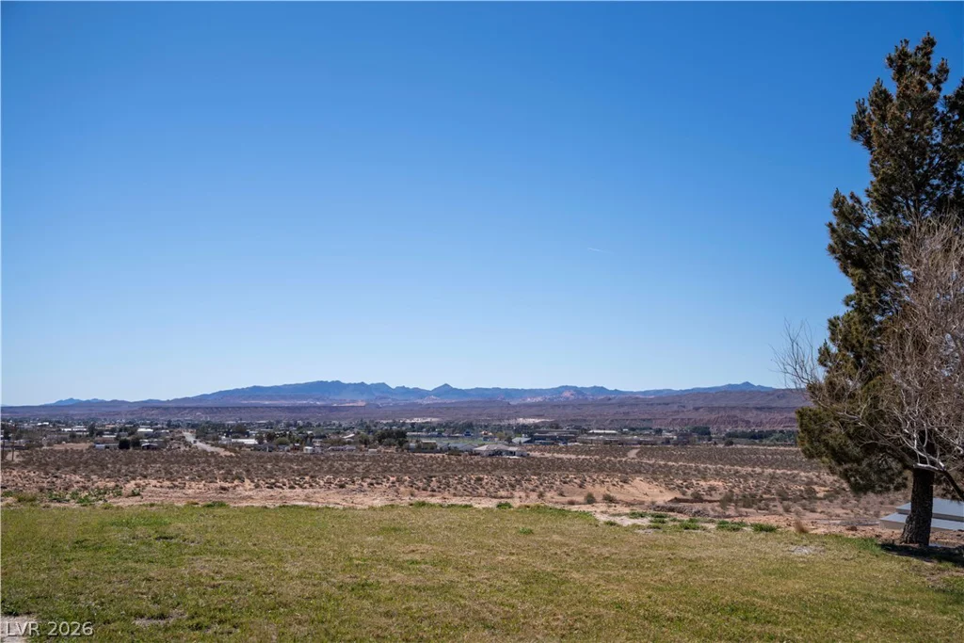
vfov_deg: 33.3
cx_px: 482
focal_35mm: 40
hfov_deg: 48.3
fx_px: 1074
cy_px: 322
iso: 100
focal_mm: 40.1
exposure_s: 1/1600
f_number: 5
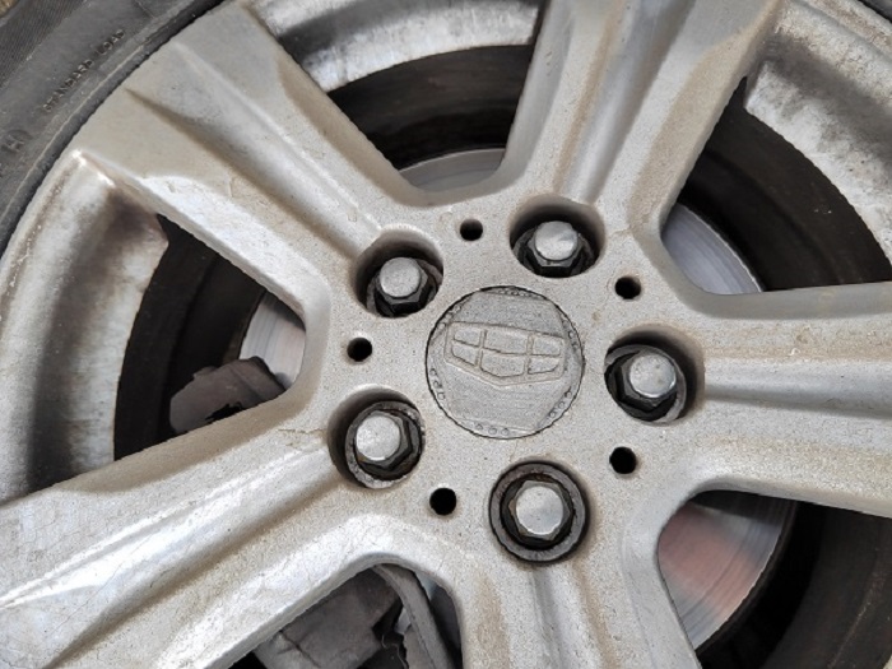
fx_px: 593
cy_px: 334
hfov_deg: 73.9
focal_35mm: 23
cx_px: 446
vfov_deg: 58.9
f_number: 1.9
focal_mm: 5.52
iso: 150
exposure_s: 1/100
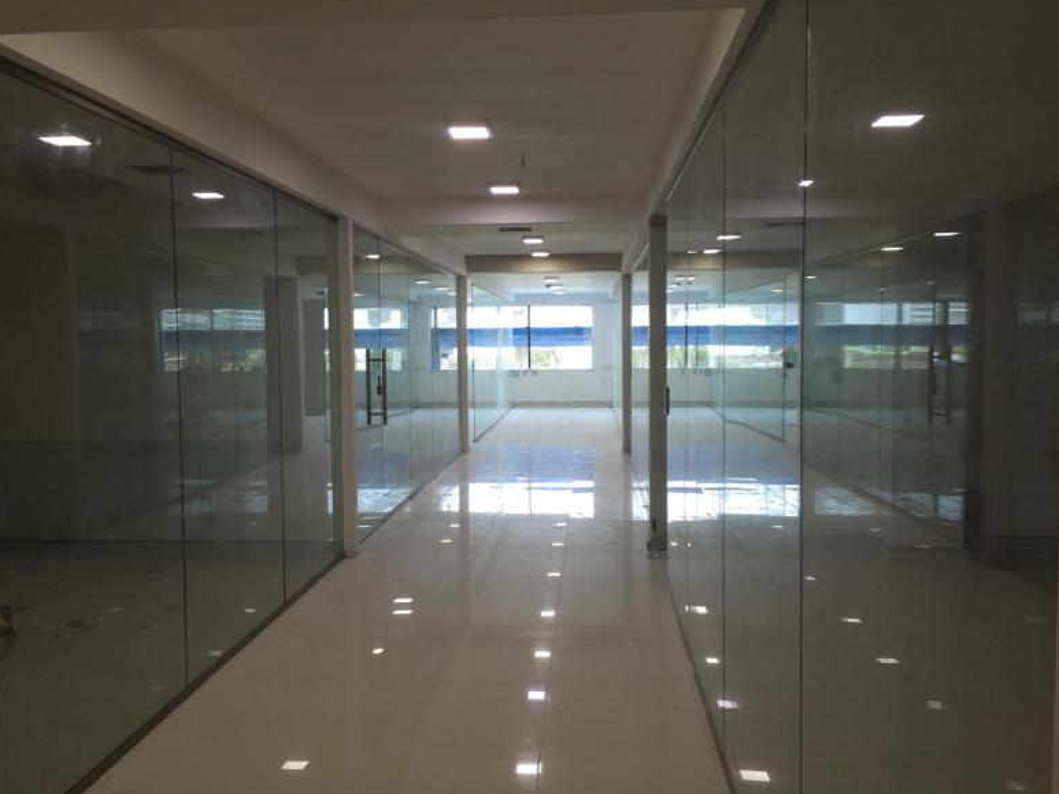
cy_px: 401
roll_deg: -0.6
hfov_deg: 60.0
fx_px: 918
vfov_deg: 46.8
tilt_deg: -3.0
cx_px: 519
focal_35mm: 30
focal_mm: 4.15
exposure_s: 1/40
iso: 32
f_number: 2.2
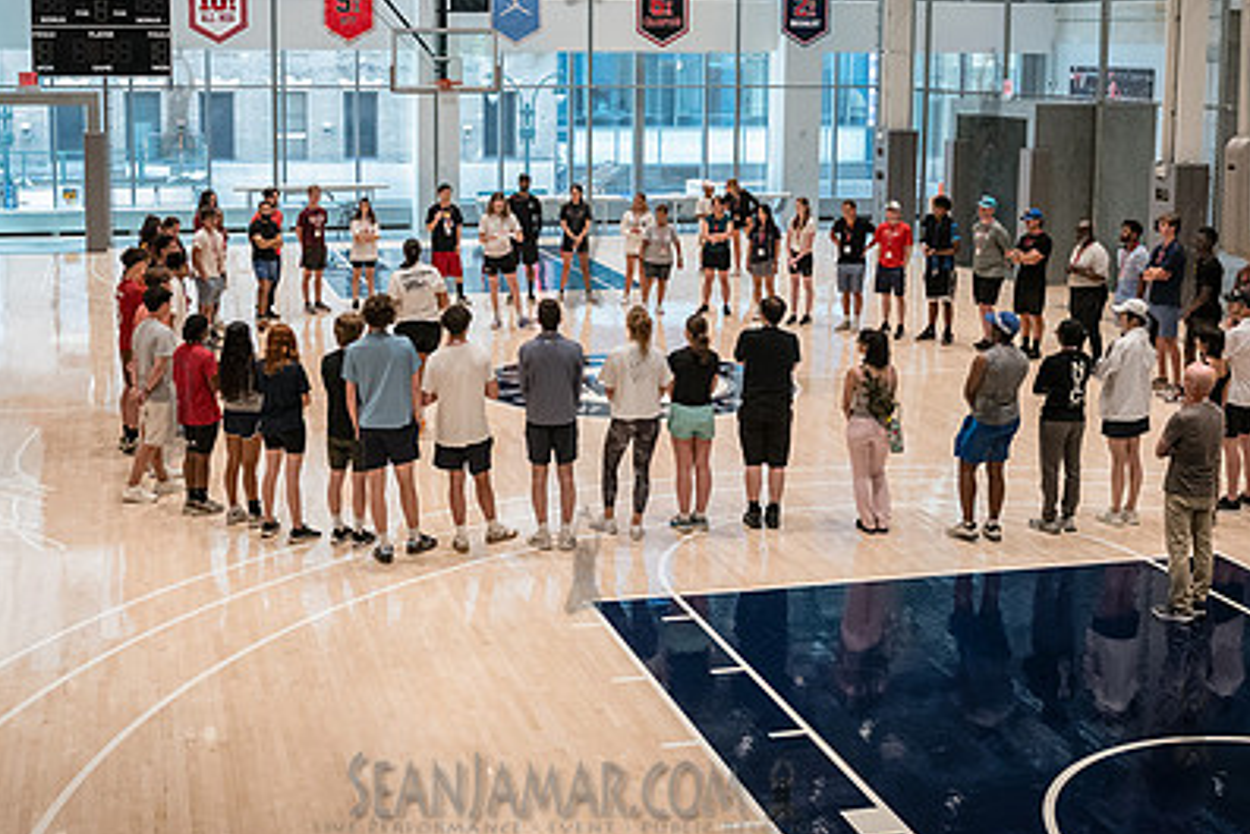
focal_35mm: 50
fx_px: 1737
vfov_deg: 26.8
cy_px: 255
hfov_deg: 39.5
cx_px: 547
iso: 5000
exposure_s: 1/500
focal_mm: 32
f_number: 4
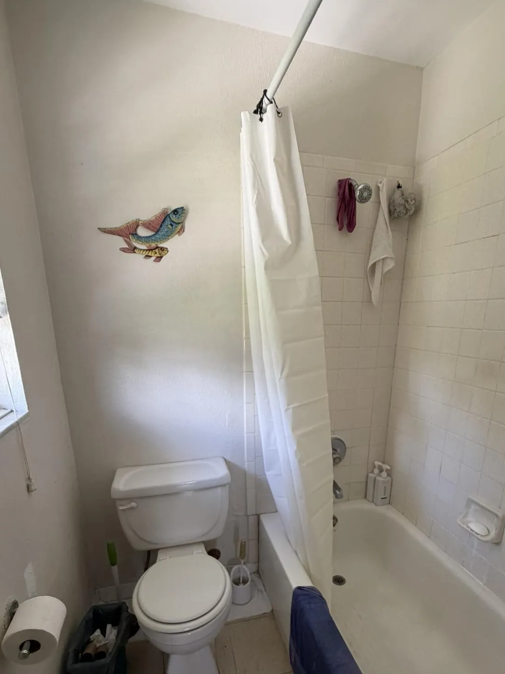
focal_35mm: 19
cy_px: 424
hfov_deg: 68.5
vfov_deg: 83.0
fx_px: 370
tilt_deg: -16.3
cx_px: 279
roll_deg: -0.2
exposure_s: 1/121
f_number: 2.2
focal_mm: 2.22
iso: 320
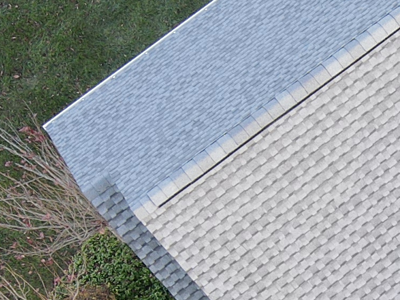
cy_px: 399
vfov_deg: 11.3
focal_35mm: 128
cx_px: 719
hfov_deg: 13.8
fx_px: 1480
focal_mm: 4.5
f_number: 2.8
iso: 100
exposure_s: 1/30
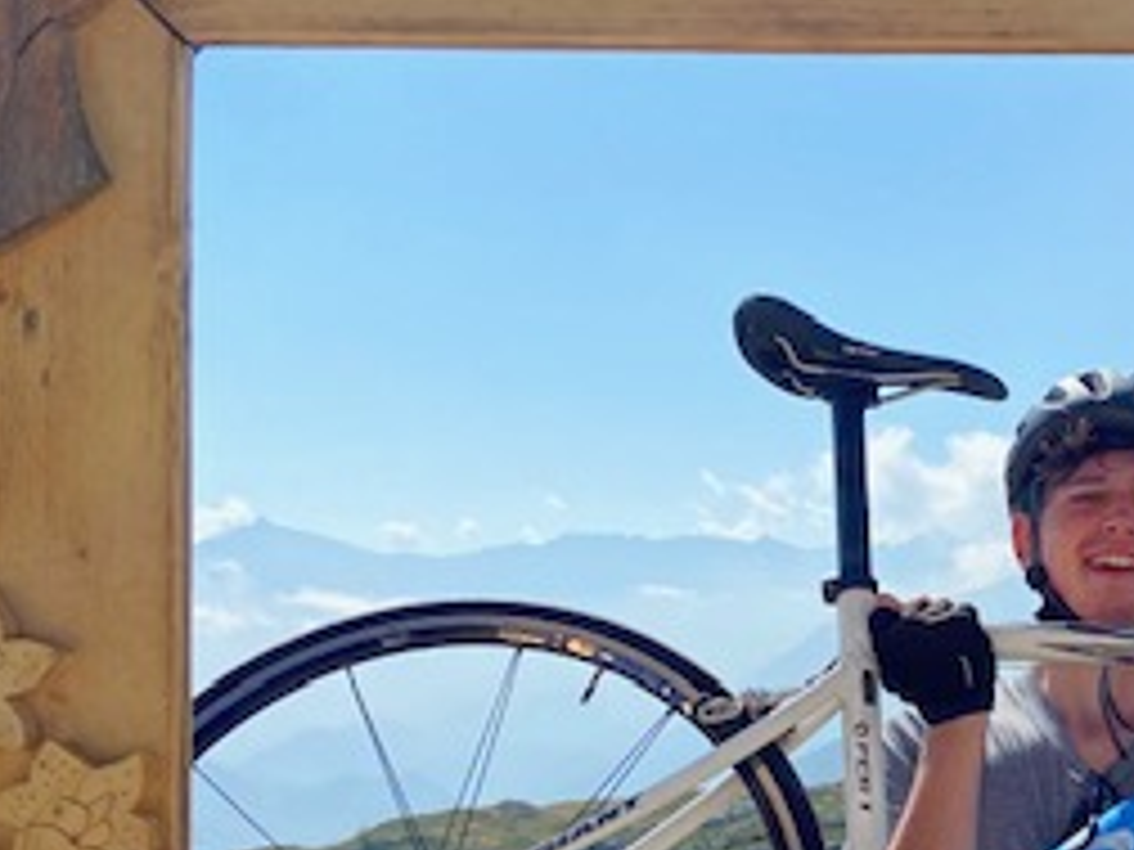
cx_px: 1130
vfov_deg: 22.0
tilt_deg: -2.8
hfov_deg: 27.7
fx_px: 2162
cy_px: 684
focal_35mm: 66
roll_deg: -0.3
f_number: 1.8
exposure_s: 1/5025
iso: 32
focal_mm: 4.25
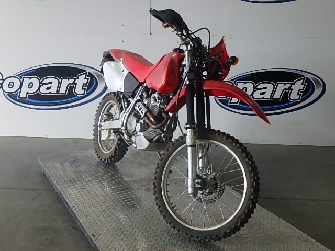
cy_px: 126
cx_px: 168
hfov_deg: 47.9
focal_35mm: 39
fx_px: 377
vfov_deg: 36.8
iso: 320
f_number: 5.1
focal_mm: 6.9
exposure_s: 1/40
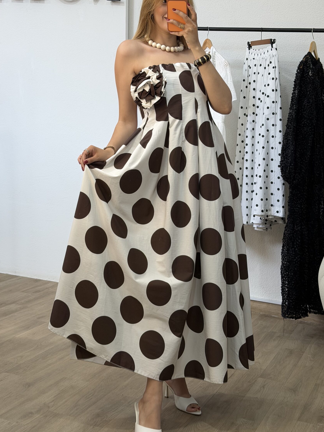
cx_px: 147
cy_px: 190
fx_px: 686
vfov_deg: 34.9
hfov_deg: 26.6
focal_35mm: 55
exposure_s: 1/96
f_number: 1.78
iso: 64
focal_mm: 6.76
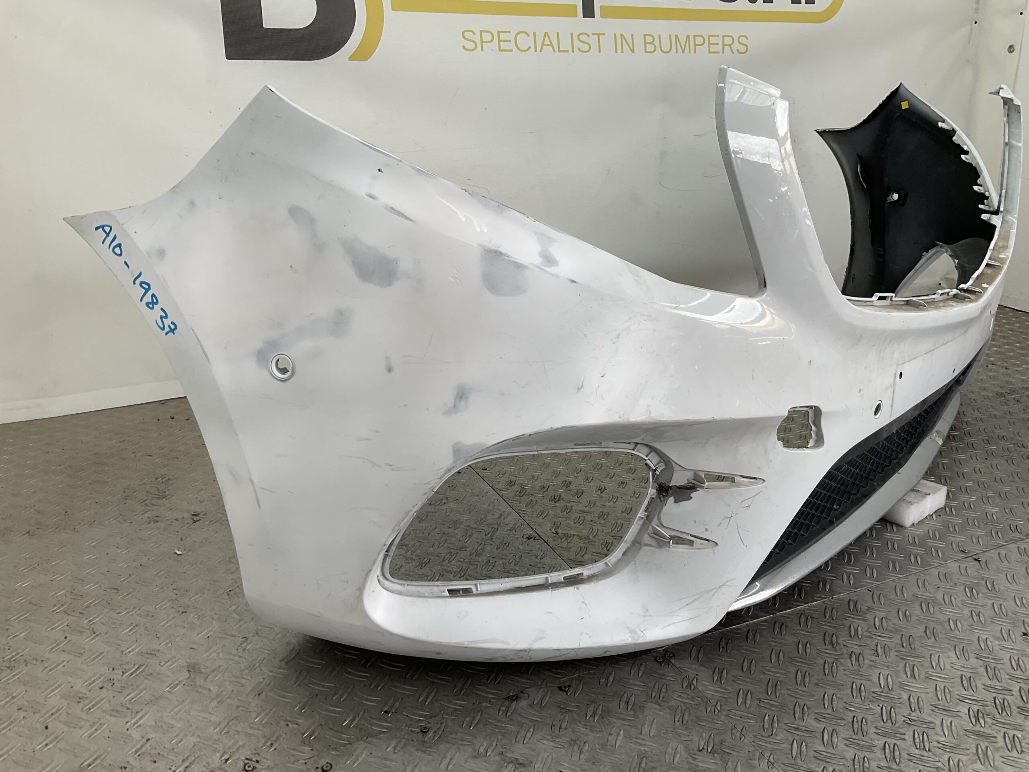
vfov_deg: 48.2
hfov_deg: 61.7
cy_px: 386
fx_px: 862
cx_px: 514
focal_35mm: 29
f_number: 1.8
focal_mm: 3
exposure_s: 1/209
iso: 16
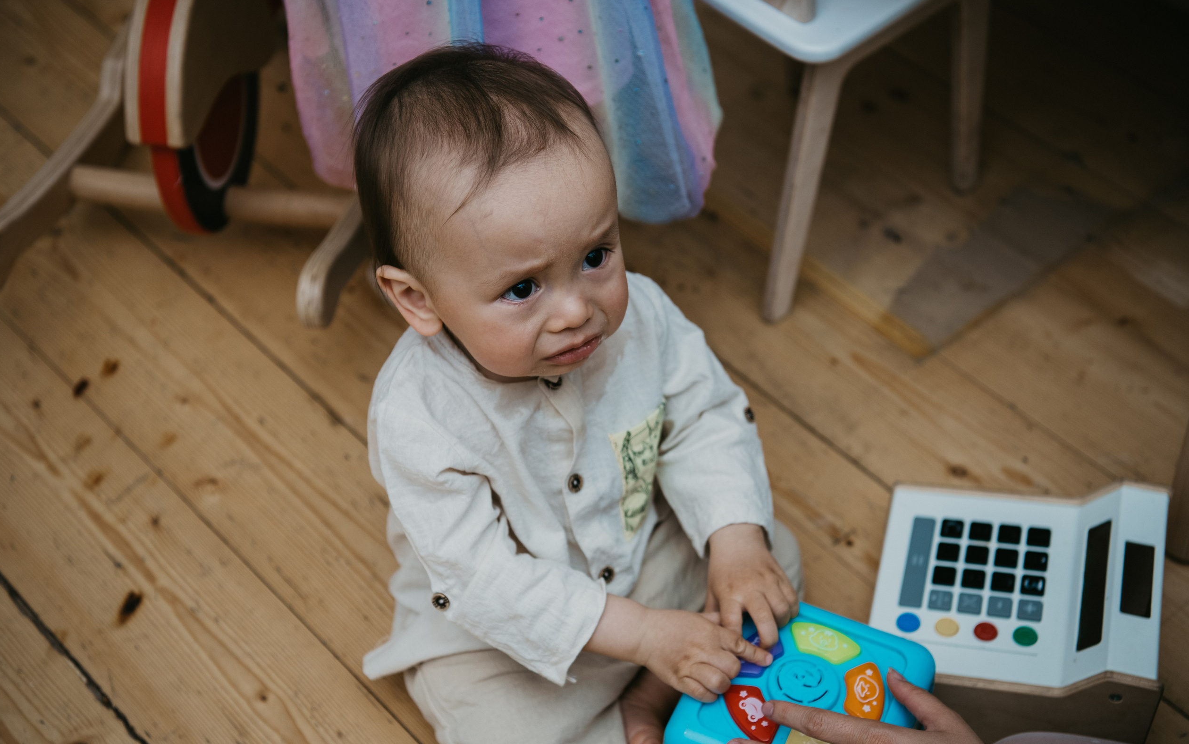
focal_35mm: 58
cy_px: 399
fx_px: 1880
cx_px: 599
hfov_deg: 35.1
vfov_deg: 22.4
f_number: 3.5
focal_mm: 56
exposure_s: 1/160
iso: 100
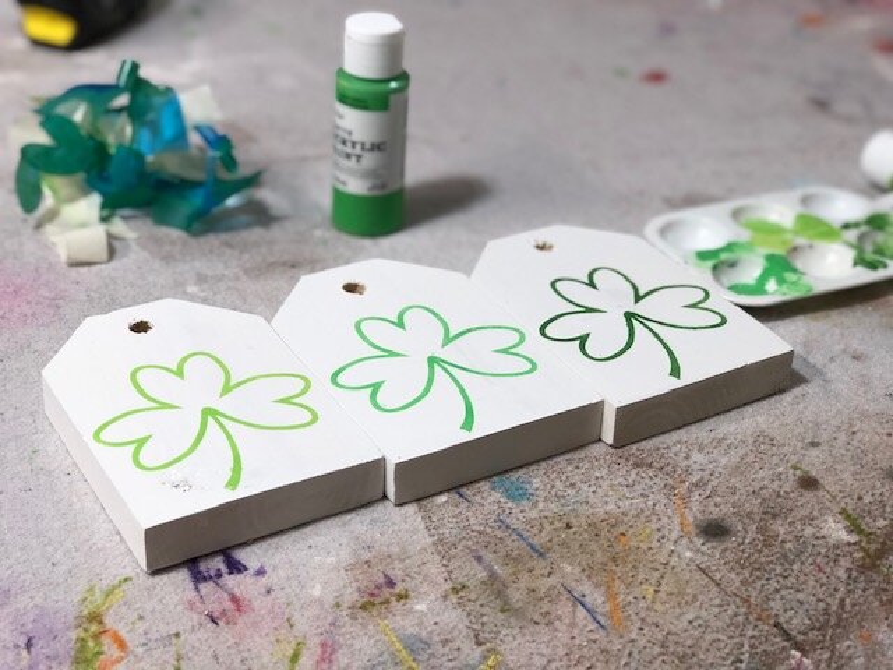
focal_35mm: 57
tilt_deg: -33.4
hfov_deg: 33.8
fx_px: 1470
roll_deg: -1.4
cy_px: 335
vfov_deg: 25.7
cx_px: 446
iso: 40
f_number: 2.8
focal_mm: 6.6
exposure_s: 1/30
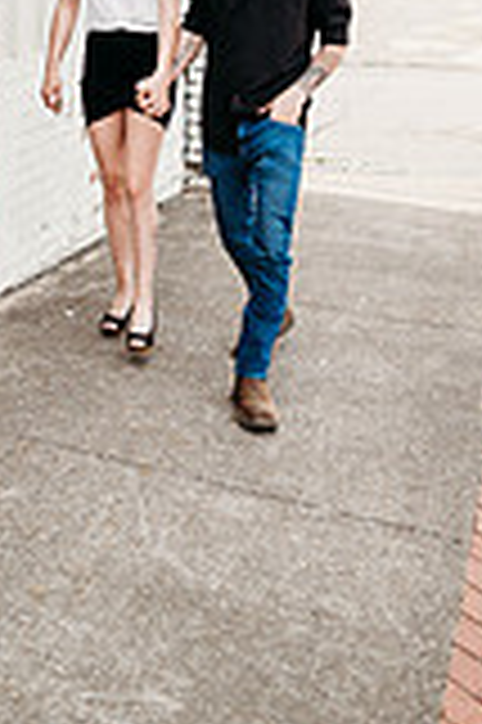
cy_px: -94
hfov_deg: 20.1
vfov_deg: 27.3
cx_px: 113
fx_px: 1348
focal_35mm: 67
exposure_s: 1/640
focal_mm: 24
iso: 100
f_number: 2.8
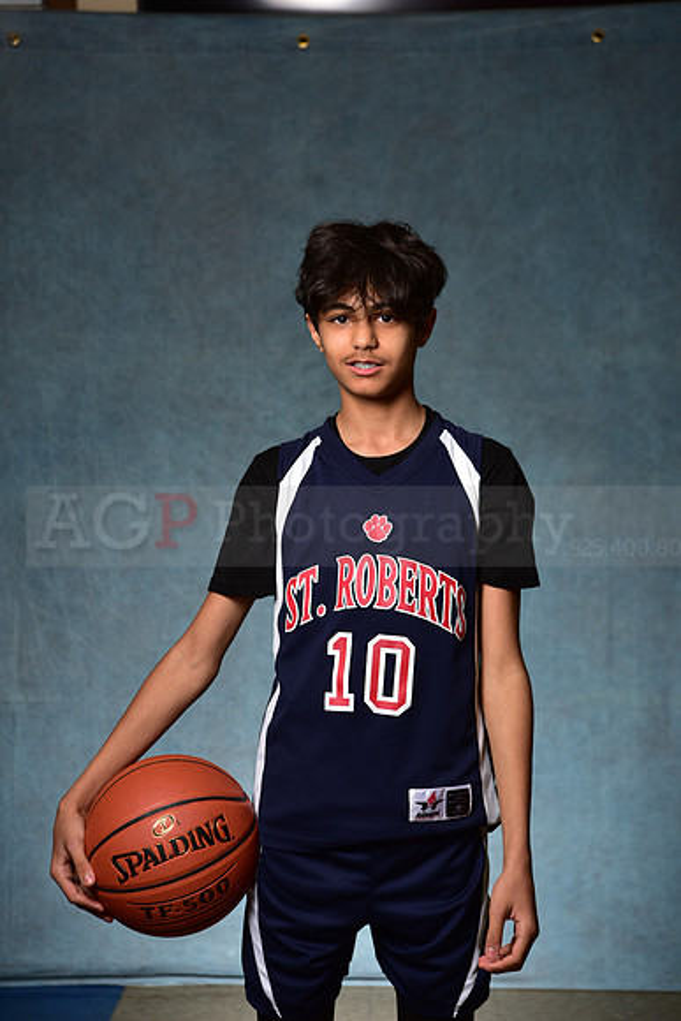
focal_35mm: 70
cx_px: 340
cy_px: 510
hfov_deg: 19.5
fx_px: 1985
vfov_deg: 28.8
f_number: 5
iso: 100
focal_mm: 70
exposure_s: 1/200
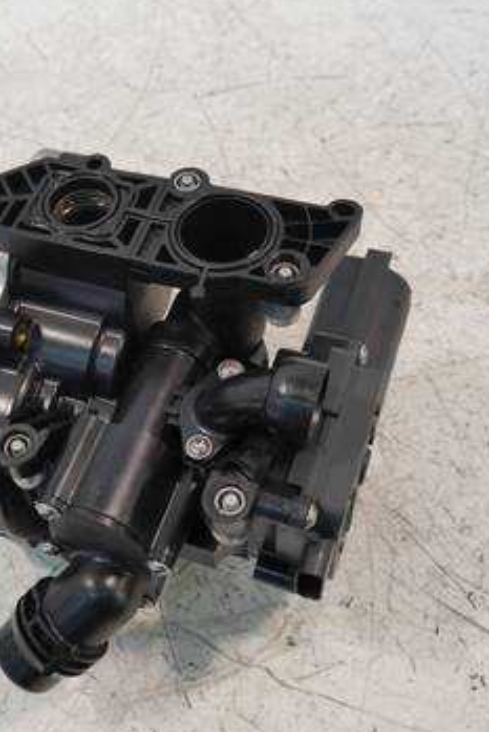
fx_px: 814
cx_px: 113
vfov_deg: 48.4
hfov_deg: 32.7
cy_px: 367
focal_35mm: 40
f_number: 3.5
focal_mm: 14
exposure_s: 1/125
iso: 800
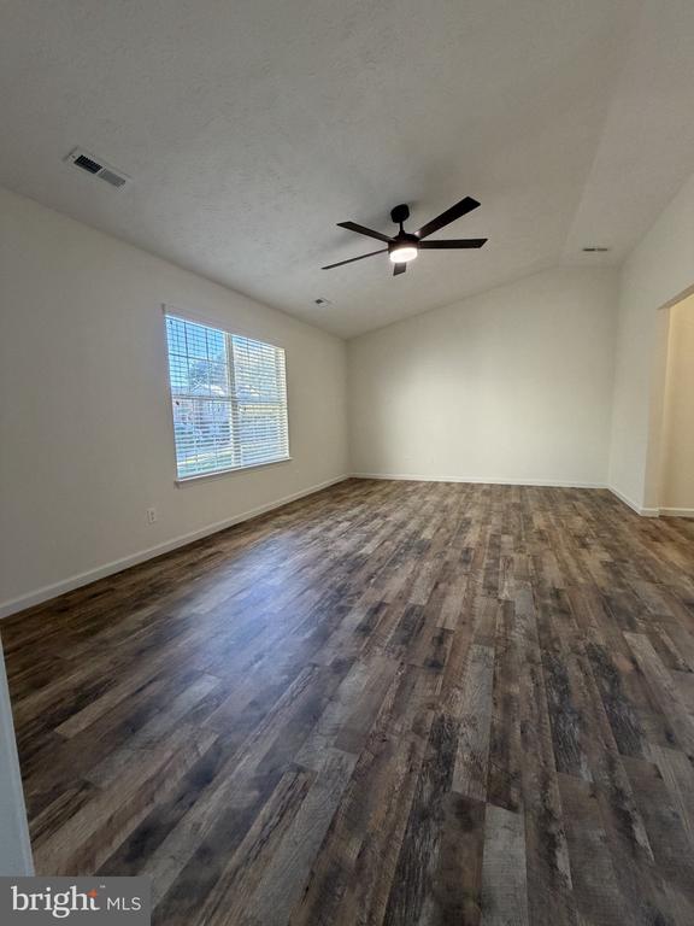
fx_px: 374
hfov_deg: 85.7
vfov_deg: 102.1
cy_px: 463
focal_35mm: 14
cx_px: 347
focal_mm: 2.22
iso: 320
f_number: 2.2
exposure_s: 1/120
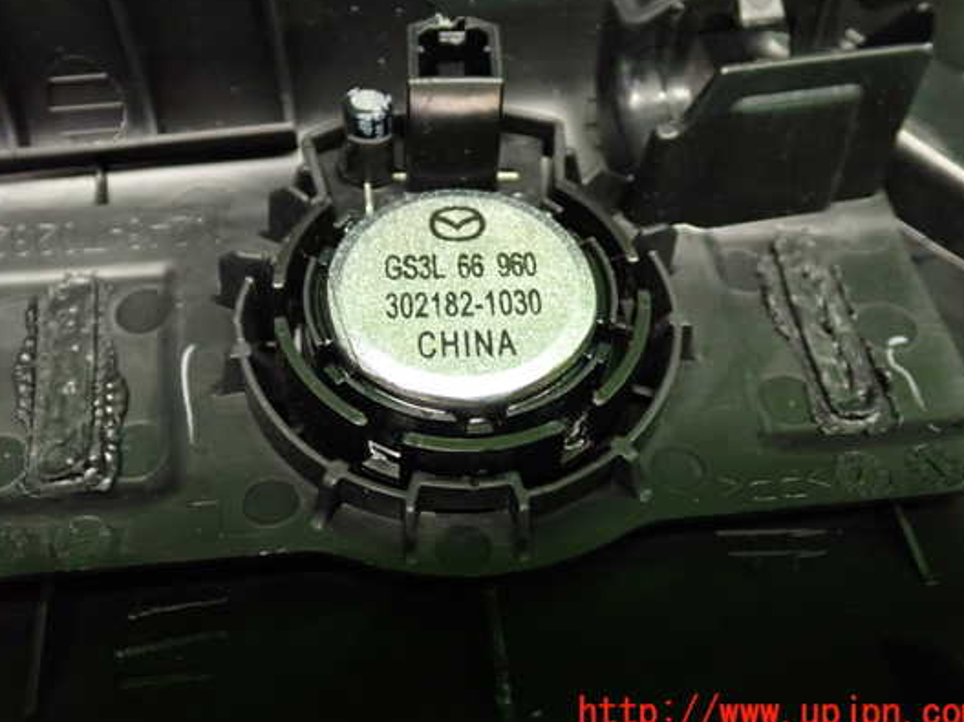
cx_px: 443
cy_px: 325
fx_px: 1142
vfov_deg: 35.1
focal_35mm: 41
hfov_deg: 45.7
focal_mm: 6.37
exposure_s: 1/30
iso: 800
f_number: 2.5
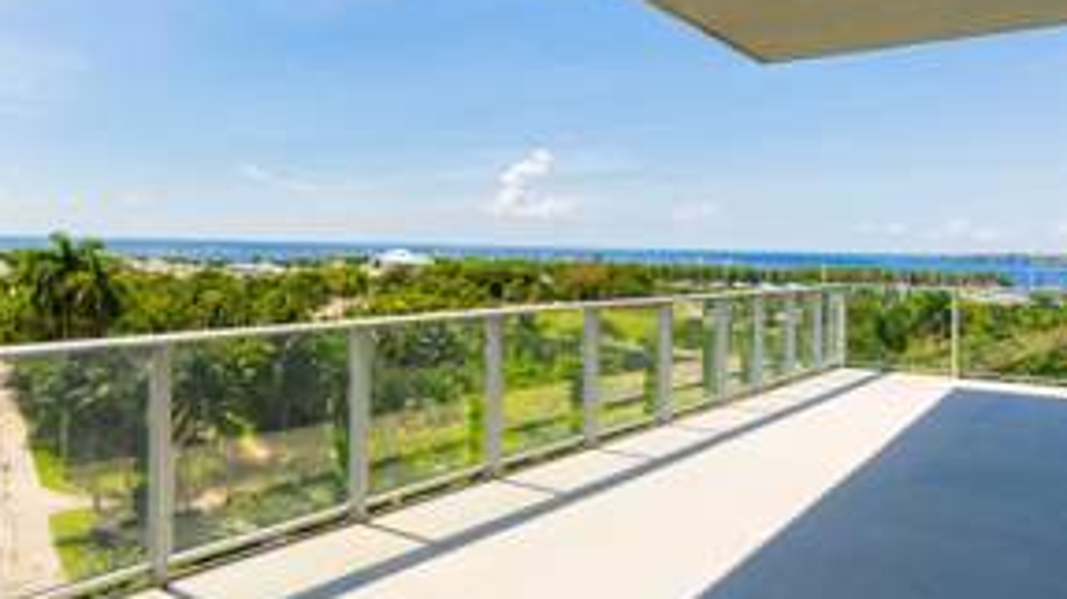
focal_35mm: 29
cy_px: 247
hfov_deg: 64.4
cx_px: 346
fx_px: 816
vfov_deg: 40.1
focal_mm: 11
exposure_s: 1/500
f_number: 9
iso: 250
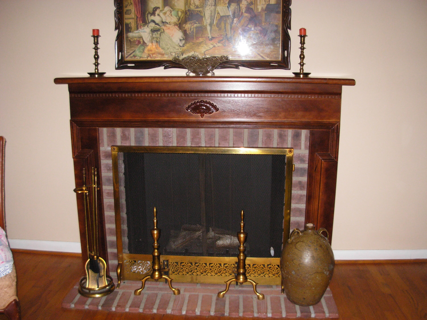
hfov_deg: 49.0
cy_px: 160
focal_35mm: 38
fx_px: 469
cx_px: 214
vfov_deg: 37.7
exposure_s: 1/95.8
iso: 237
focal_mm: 6.3
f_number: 2.9
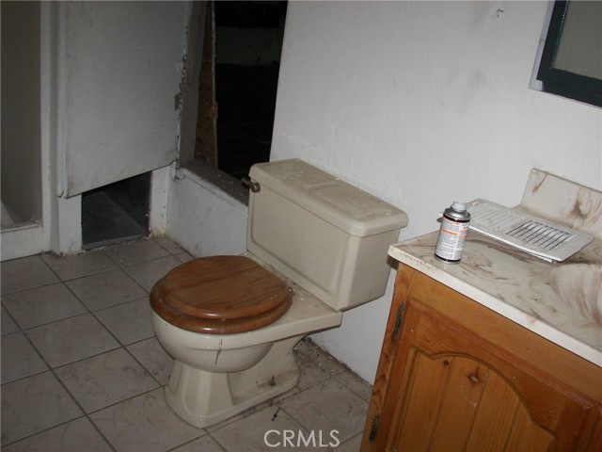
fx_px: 626
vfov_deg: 39.7
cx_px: 301
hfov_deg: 51.4
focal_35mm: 36
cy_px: 226
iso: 100
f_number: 2.8
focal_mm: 6
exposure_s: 1/30
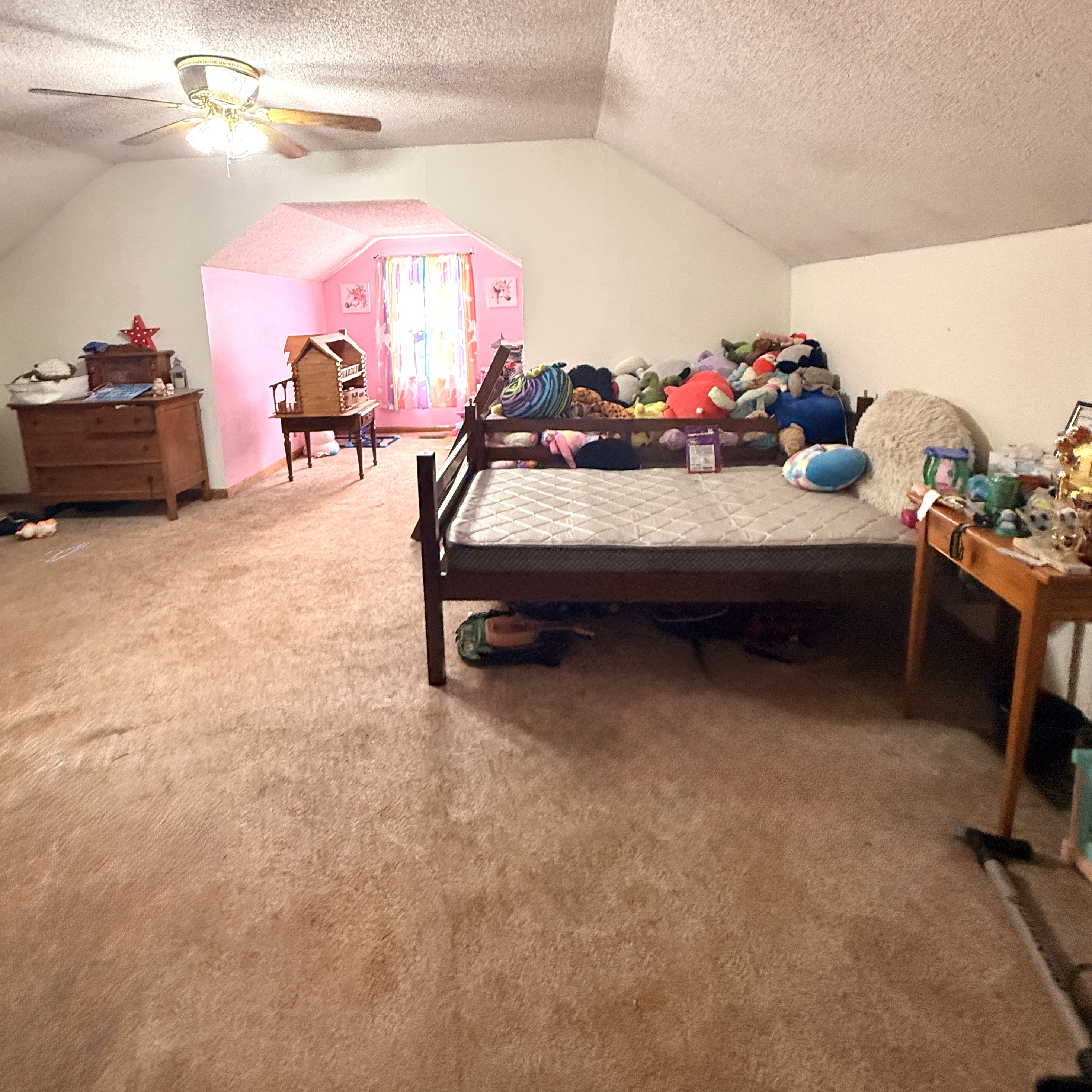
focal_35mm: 17
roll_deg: +4.1
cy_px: 397
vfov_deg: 82.1
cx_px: 535
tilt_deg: -4.5
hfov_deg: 84.0
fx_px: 607
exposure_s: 1/120
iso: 320
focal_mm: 2.22
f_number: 2.2
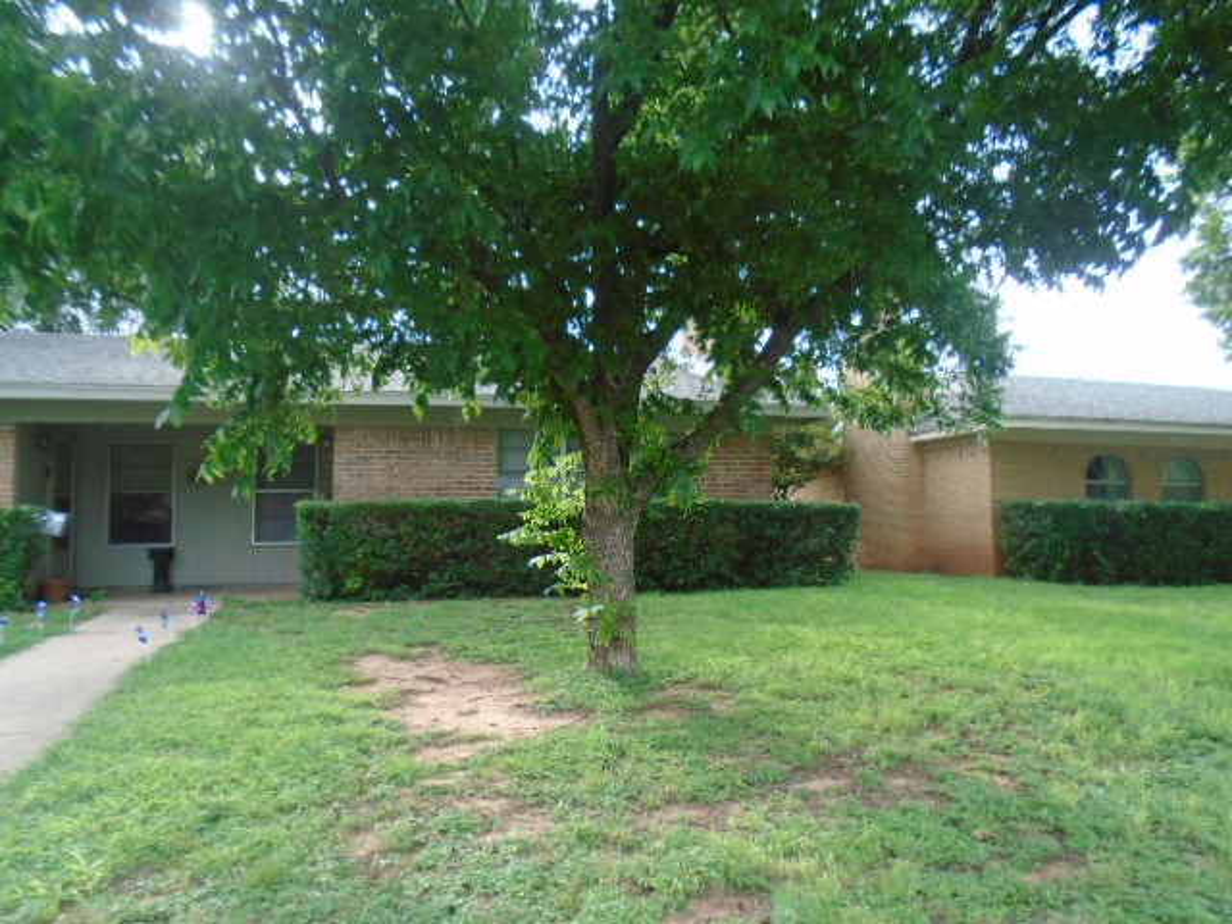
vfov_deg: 53.1
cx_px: 616
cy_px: 462
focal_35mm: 26
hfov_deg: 67.3
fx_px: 925
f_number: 3.2
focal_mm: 4.6
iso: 100
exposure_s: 1/125
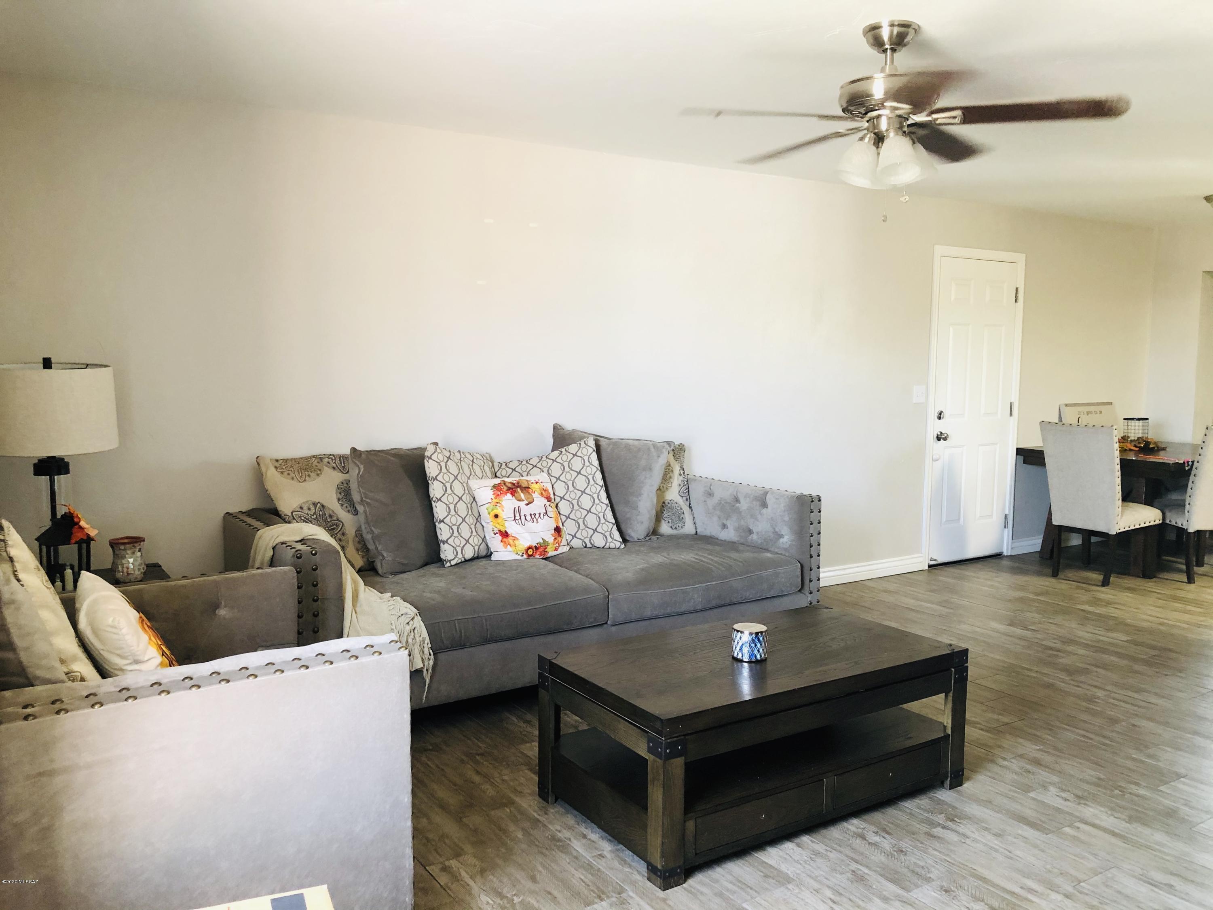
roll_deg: -0.6
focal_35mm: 28
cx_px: 606
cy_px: 455
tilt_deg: -5.0
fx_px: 981
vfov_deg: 49.7
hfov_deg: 63.4
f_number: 1.8
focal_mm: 3.99
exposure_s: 1/15
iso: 40
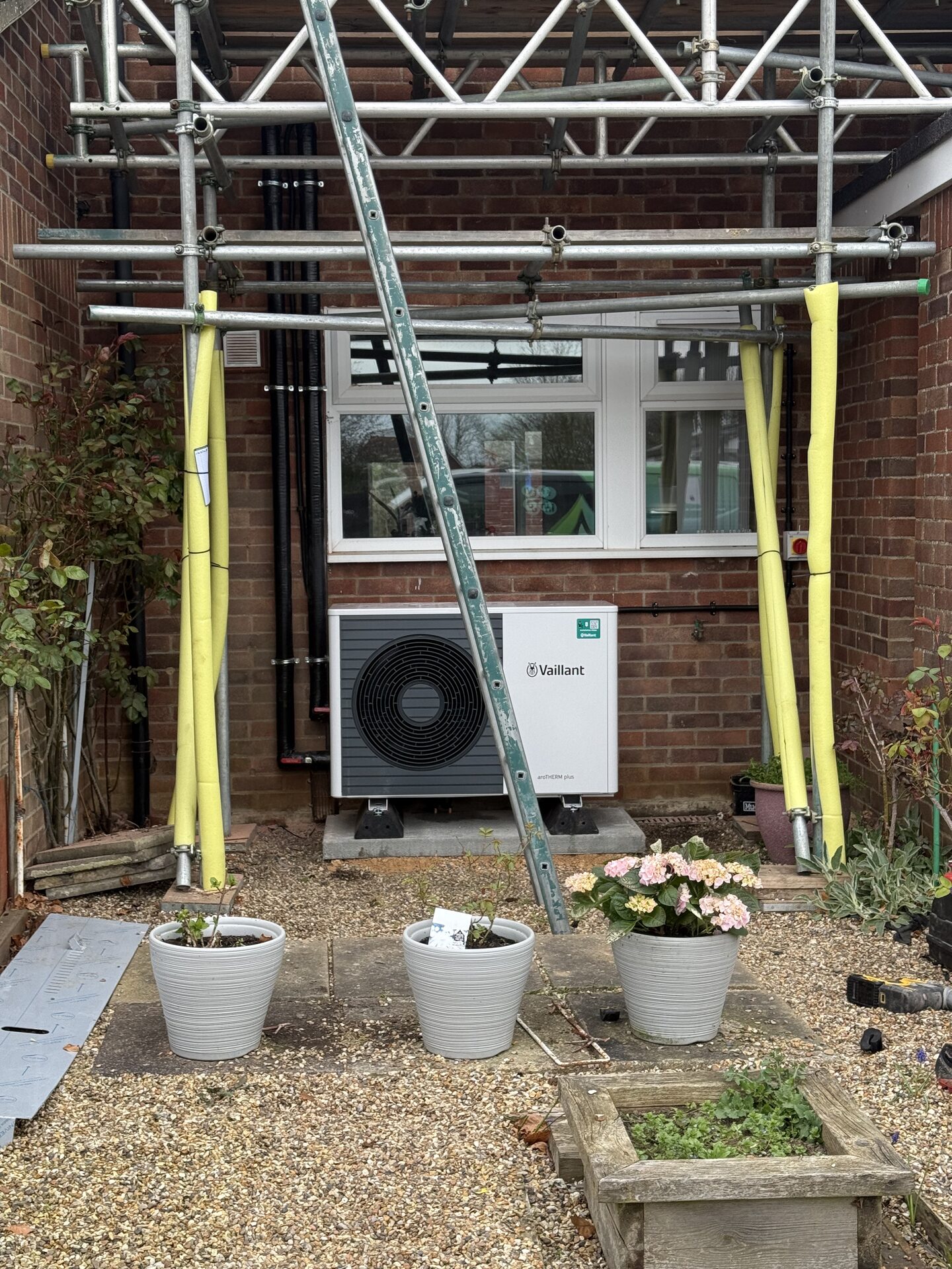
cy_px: 634
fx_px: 1760
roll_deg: +0.3
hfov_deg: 30.3
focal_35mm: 48
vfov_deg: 39.7
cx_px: 476
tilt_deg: -5.1
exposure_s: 1/413
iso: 64
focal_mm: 6.76
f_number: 1.78
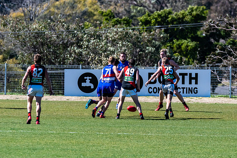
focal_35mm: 668
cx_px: 128
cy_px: 74
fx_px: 4398
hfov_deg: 3.1
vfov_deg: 2.1
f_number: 8
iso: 800
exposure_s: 1/2500
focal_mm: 380
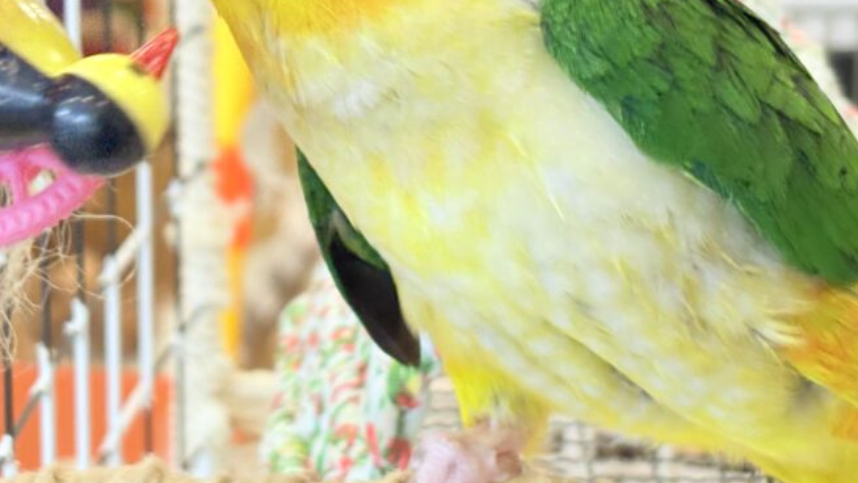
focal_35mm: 104
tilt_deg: -9.3
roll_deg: +1.2
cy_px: 32
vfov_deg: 11.6
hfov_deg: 20.4
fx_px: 2366
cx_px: 251
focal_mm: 5.96
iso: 80
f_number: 1.6
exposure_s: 1/100
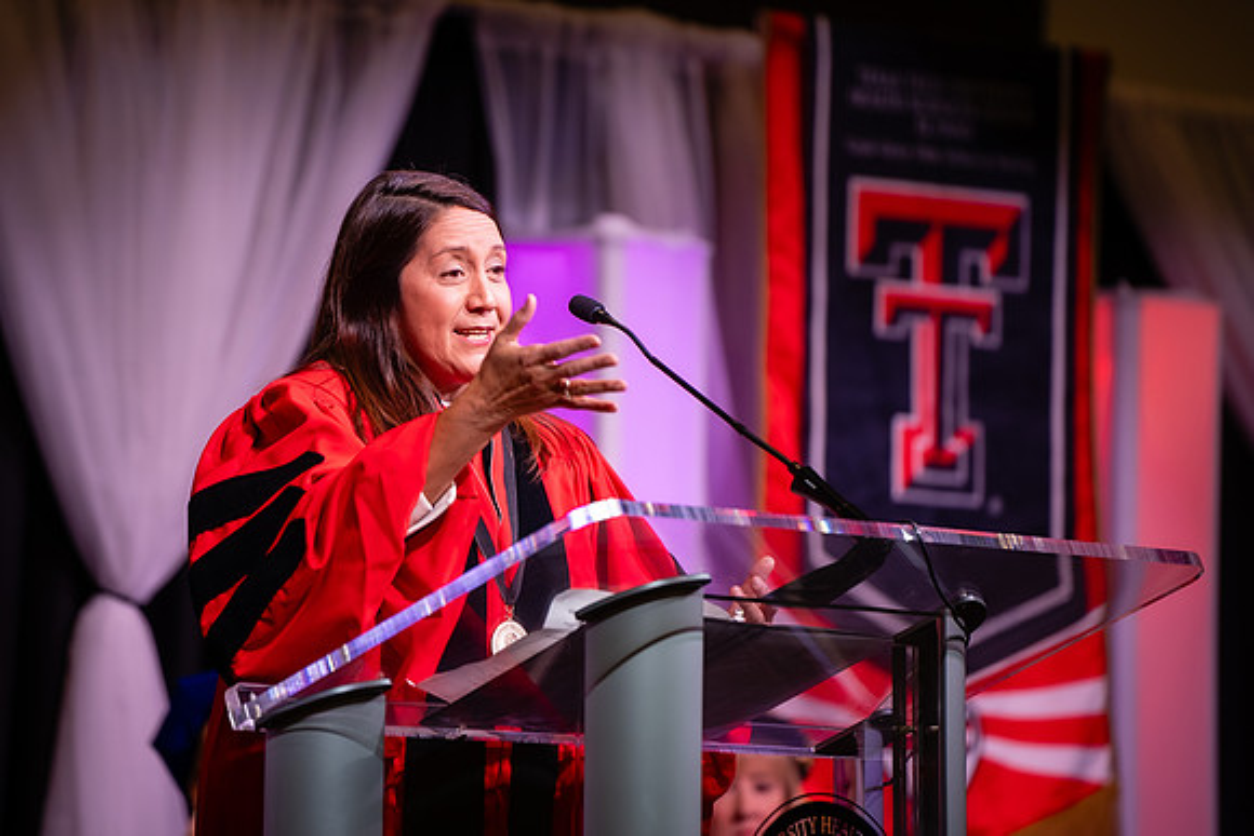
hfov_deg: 8.8
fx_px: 8137
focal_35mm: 234
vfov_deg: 5.9
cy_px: 368
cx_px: 517
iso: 250
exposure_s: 1/200
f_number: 2.8
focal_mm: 180
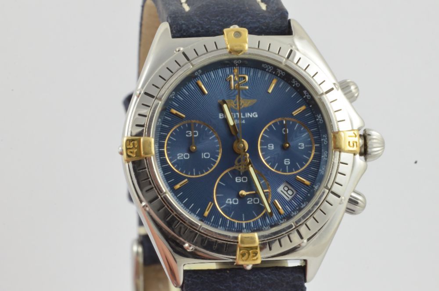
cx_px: 220
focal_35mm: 158
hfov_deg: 13.1
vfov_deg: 8.7
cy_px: 146
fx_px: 1916
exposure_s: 1/20
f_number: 29
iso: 1250
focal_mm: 105
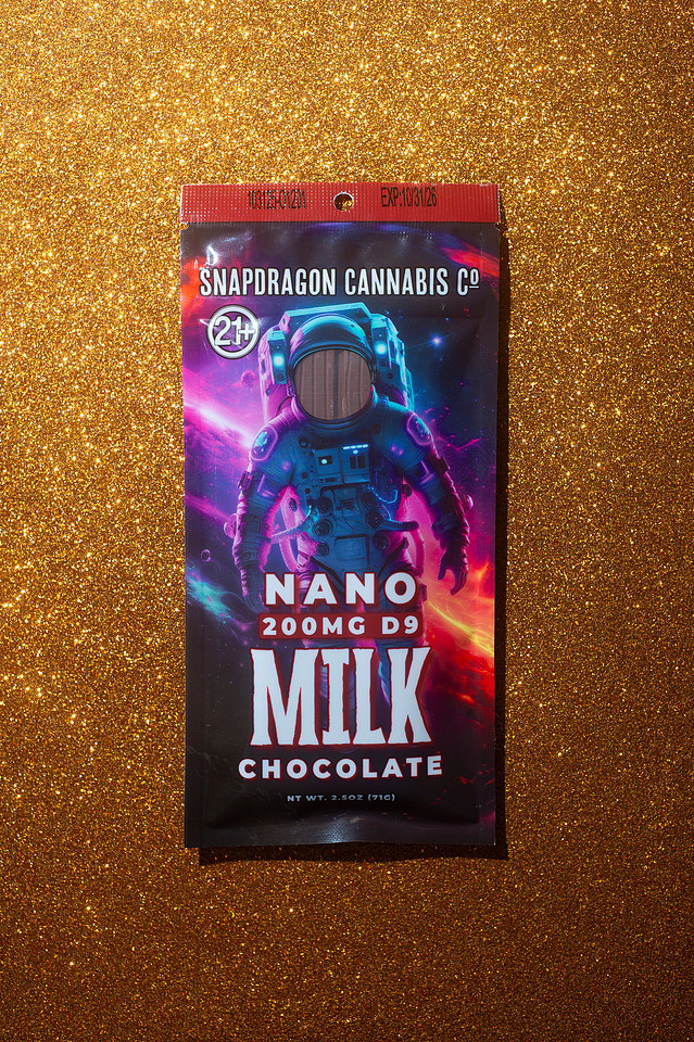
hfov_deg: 27.0
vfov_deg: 39.6
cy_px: 521
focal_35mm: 50
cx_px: 347
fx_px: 1447
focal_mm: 50
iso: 100
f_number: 5.6
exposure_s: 1/60
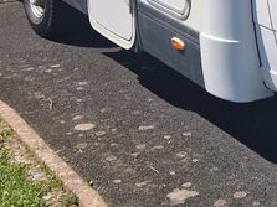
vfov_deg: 13.6
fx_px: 824
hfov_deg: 17.0
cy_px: -89
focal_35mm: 103
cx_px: 432
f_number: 1.8
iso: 50
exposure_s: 1/2392
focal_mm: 5.4
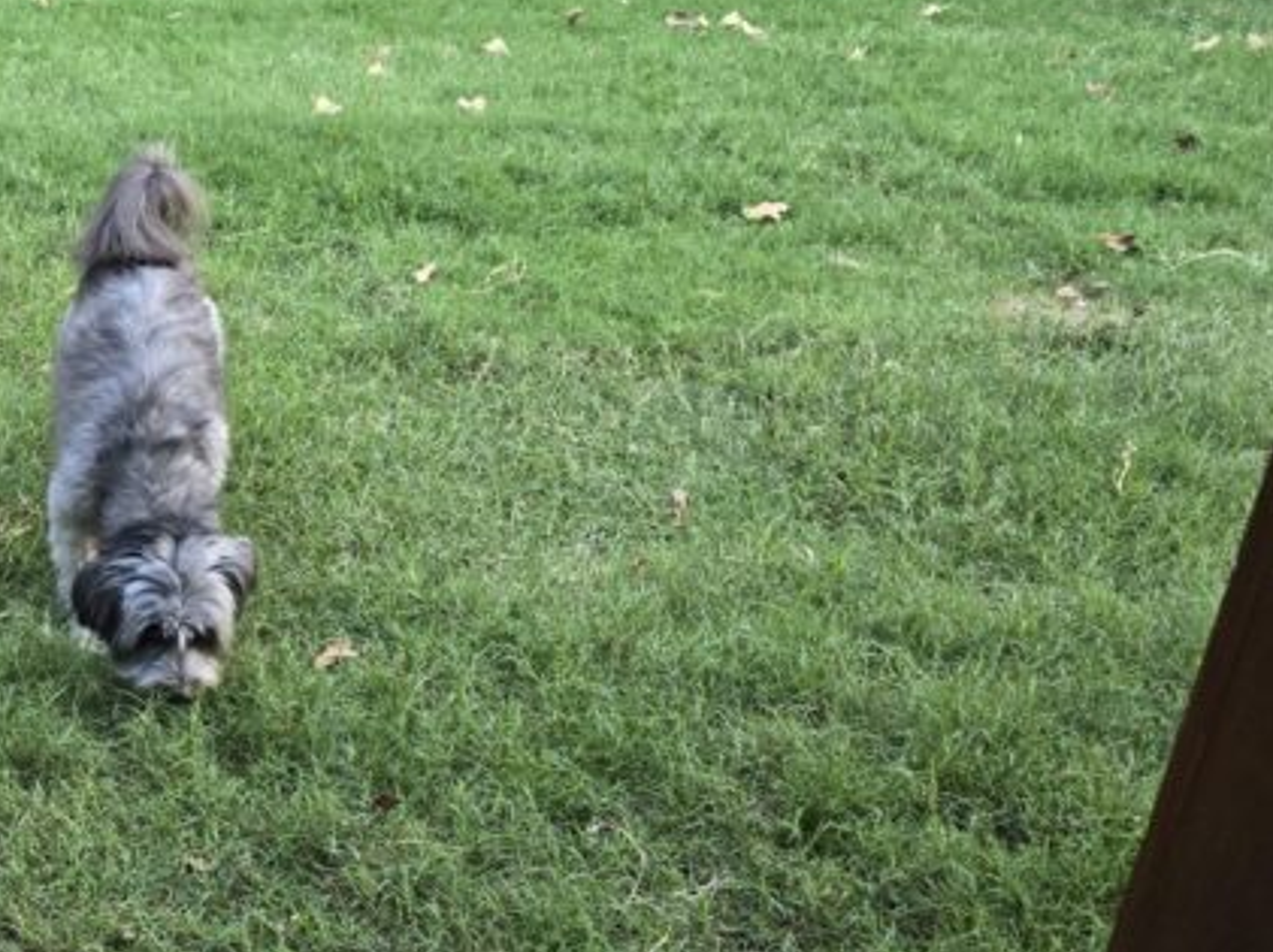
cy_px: 444
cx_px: -269
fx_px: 2058
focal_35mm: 56
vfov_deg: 26.1
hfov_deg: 29.4
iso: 320
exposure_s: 1/120
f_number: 1.7
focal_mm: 6.3
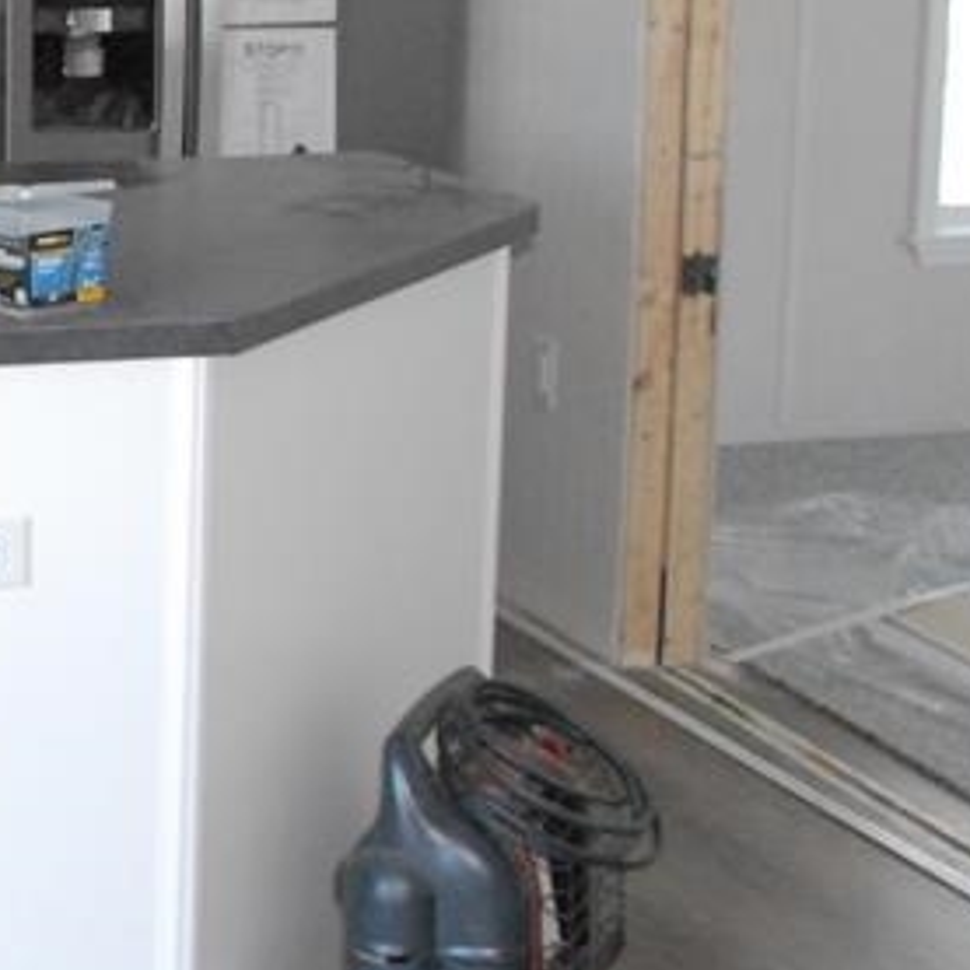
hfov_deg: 18.1
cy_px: 128
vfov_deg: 20.1
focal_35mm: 85
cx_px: -494
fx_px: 2695
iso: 1600
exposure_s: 1/180
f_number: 4.5
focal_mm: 18
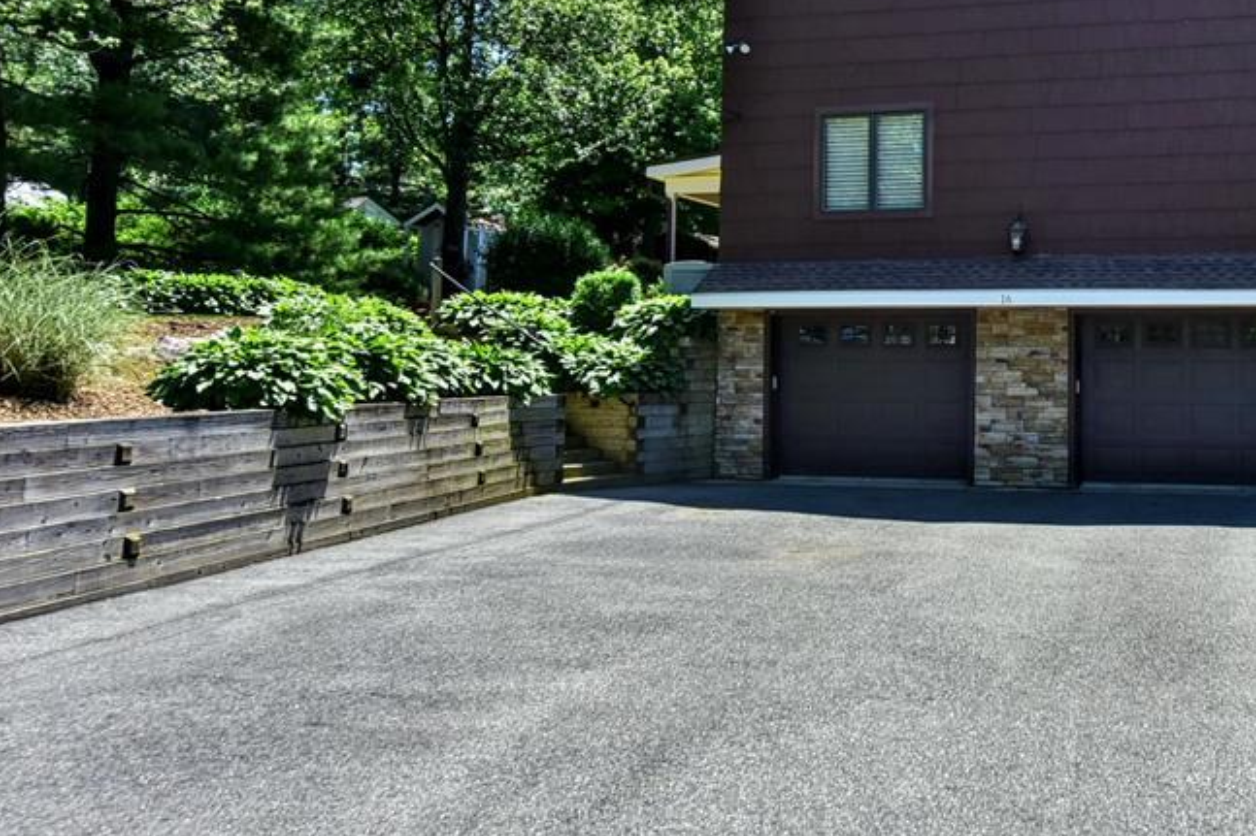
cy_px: 228
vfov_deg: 34.4
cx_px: 986
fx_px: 1325
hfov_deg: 48.2
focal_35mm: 38
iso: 1250
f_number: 7.1
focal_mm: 24
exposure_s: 1/4000
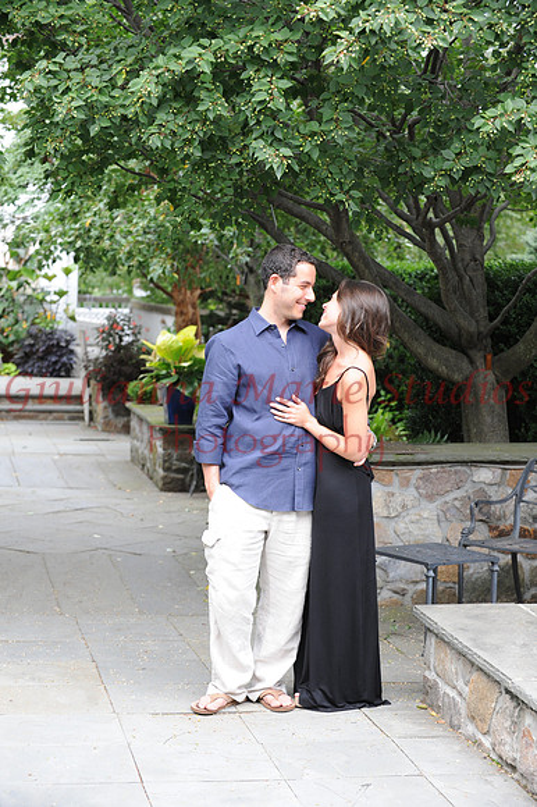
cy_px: 404
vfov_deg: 28.9
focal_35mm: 70
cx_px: 268
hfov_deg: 19.4
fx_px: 1568
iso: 500
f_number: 5.6
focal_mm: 70
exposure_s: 1/125
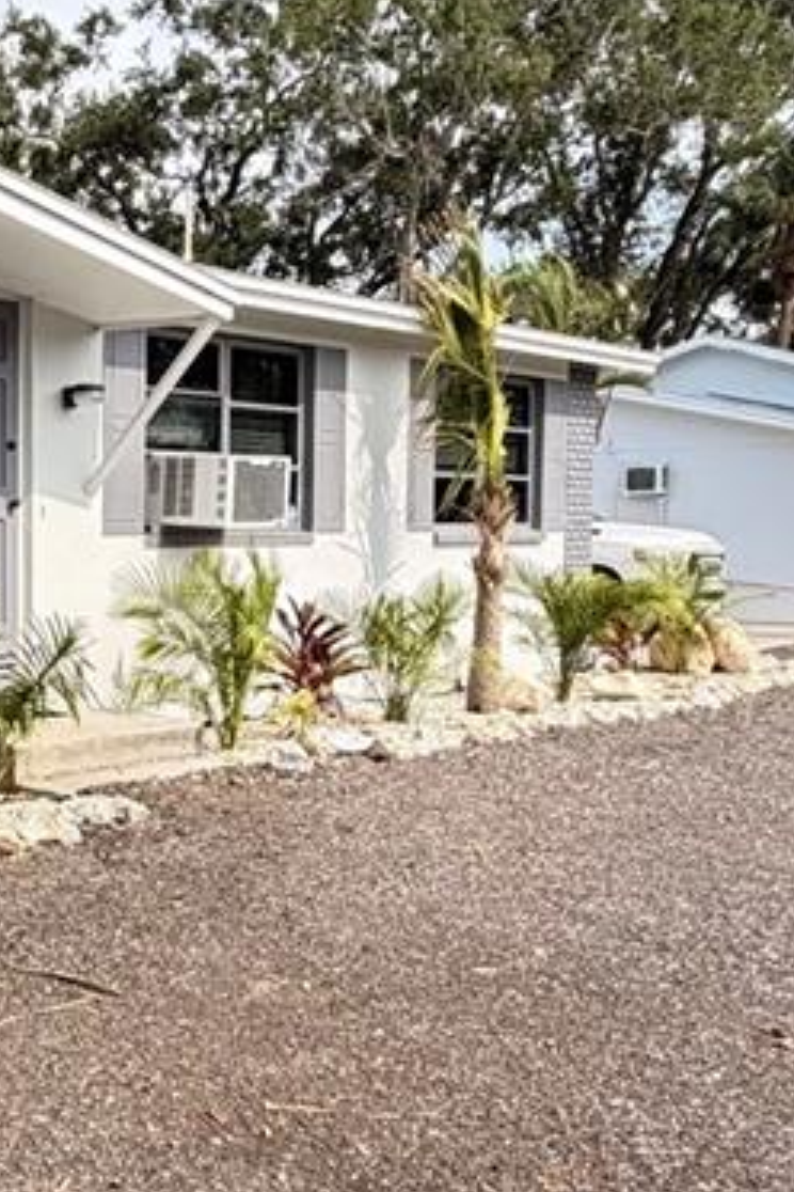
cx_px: -118
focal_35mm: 47
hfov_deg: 26.1
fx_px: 1555
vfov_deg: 41.9
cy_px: 660
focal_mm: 2.22
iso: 40
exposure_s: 1/625
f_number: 2.2
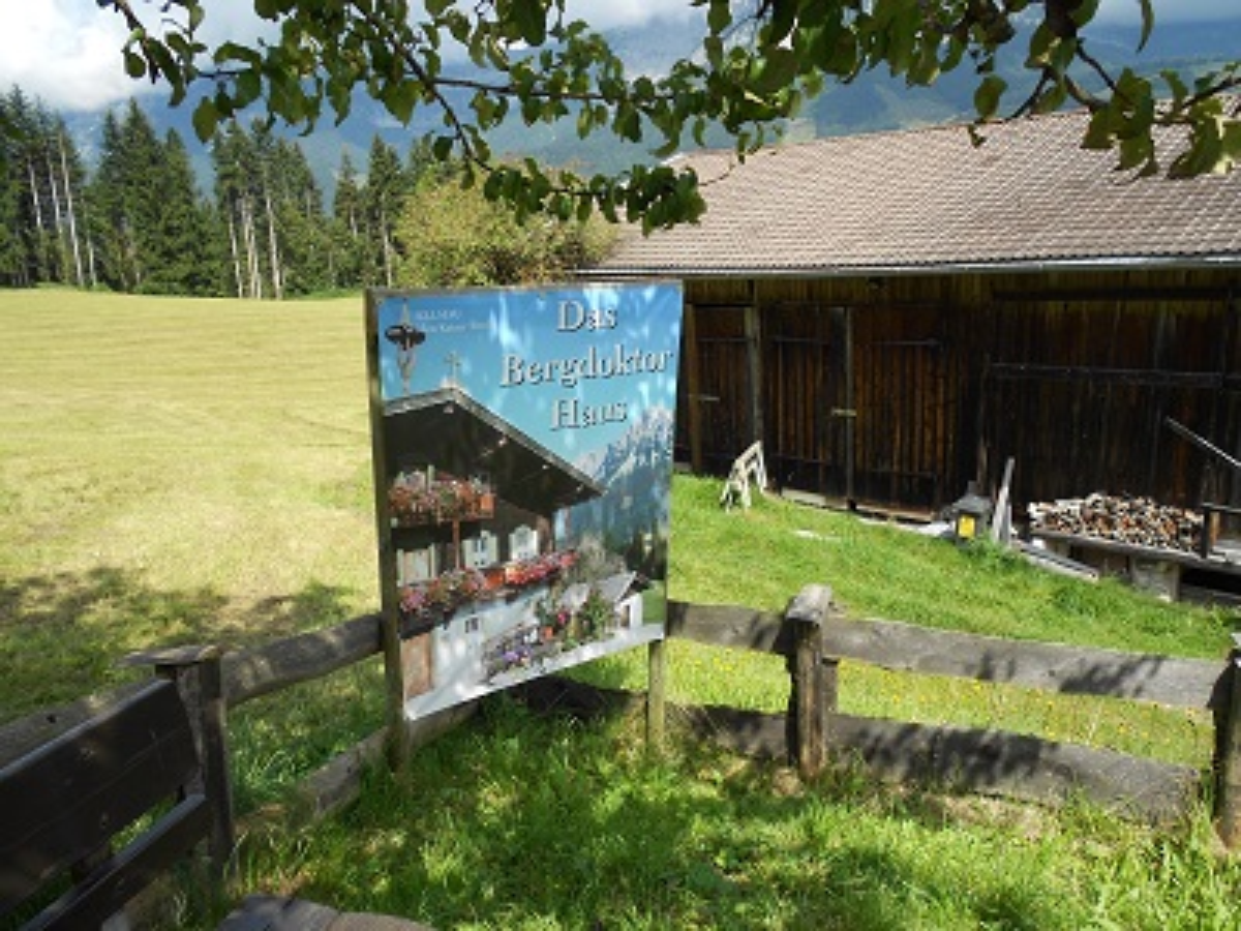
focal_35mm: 26
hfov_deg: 67.3
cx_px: 620
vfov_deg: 53.1
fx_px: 932
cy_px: 466
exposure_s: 1/500
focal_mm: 4.6
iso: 80
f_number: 3.2
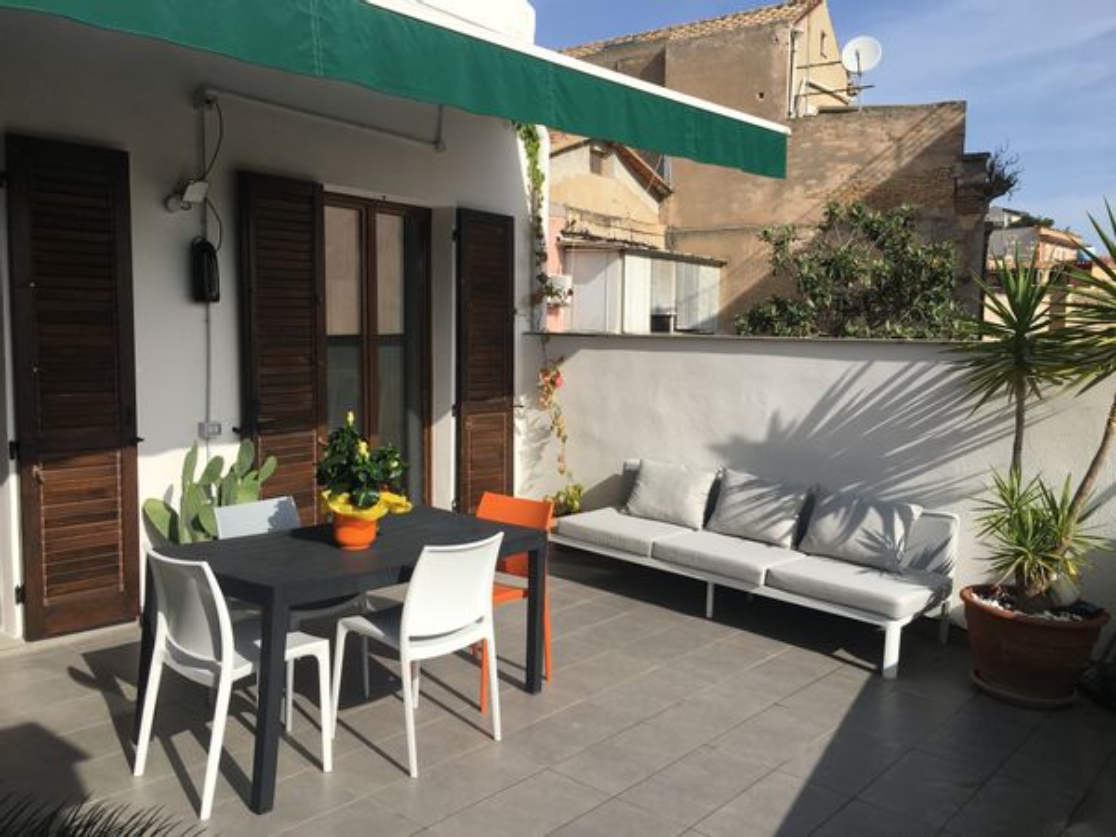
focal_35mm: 29
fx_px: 935
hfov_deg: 61.7
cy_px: 418
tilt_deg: -4.9
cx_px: 558
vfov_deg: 48.2
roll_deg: -0.1
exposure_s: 1/2137
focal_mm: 4.15
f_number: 2.2
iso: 25
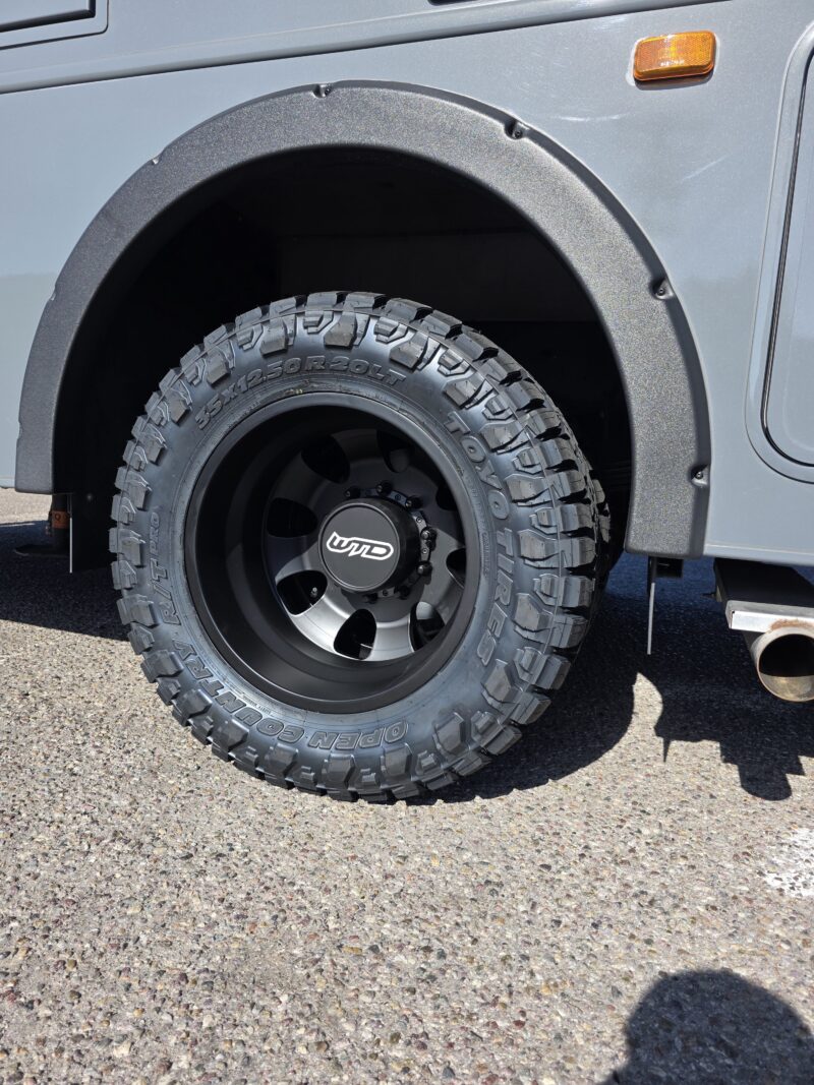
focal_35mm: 23
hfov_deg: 58.9
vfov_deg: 73.9
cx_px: 407
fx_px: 721
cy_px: 542
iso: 80
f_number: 1.7
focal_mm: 6.3
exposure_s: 1/3134
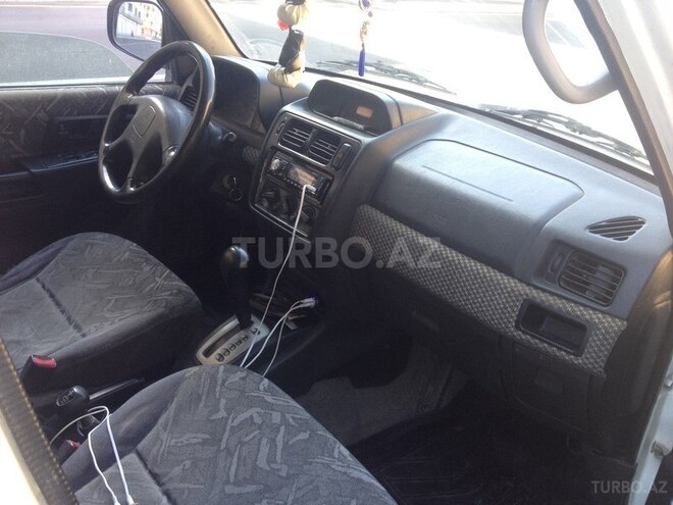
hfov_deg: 52.6
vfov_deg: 40.7
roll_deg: -5.5
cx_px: 336
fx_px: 680
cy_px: 252
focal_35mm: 35
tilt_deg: -27.5
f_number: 2.4
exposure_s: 1/60
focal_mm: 4.28
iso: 64
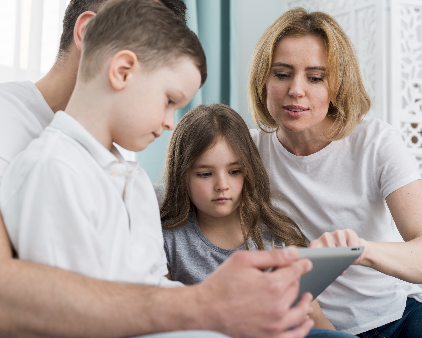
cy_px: 167
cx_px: 224
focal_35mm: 57
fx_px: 712
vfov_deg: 26.7
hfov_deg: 33.0
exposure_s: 1/160
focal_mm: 50
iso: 250
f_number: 4
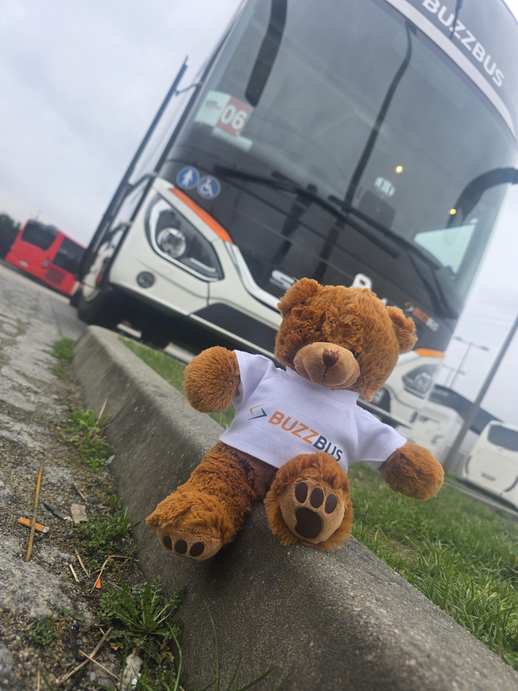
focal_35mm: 23
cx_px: 259
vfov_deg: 73.9
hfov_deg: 58.9
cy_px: 346
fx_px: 459
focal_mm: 6.3
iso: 25
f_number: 1.7
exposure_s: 1/359
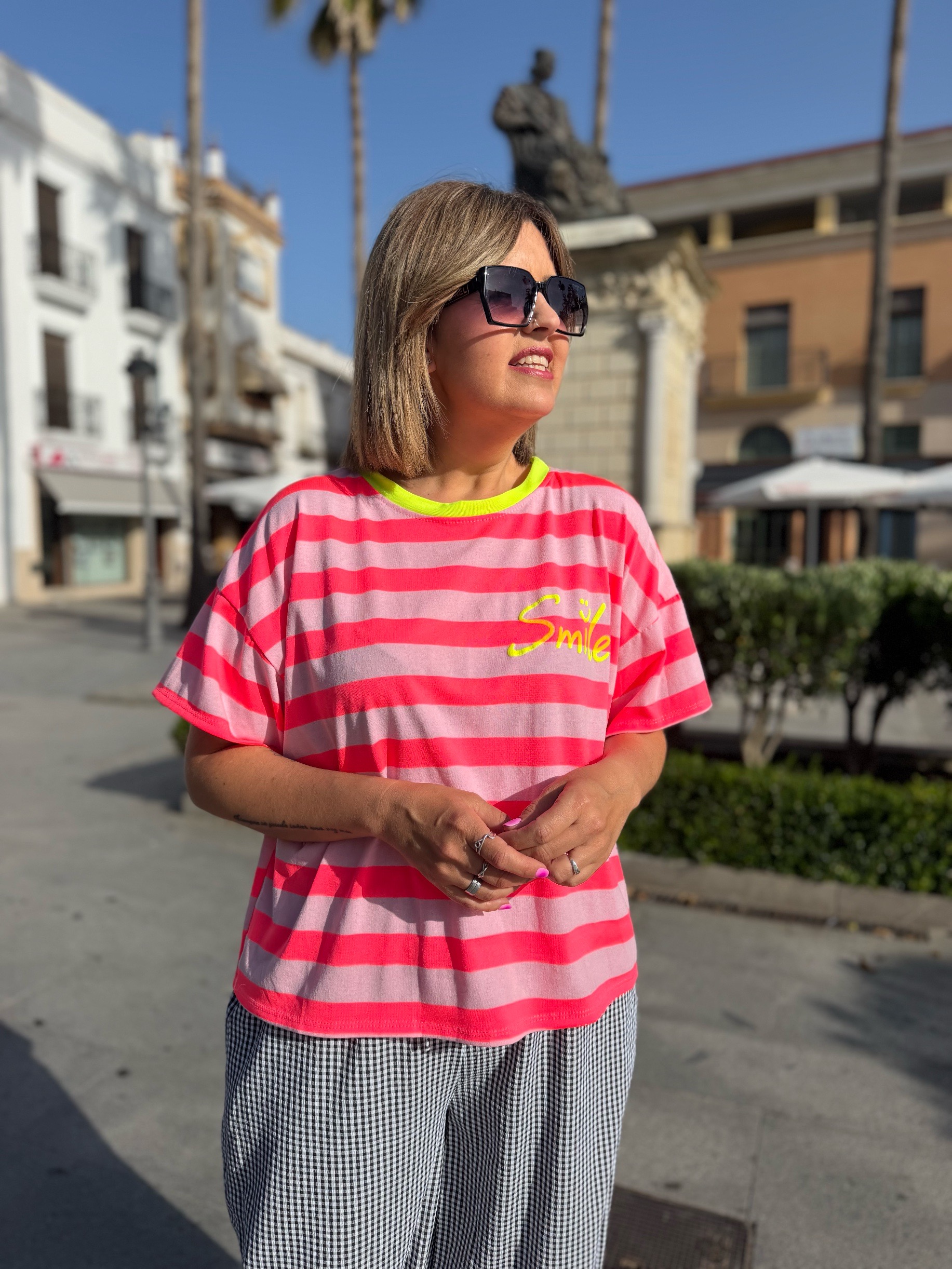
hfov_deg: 56.8
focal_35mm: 24
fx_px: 880
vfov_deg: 71.6
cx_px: 476
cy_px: 634
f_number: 1.78
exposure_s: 1/6711
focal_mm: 6.76
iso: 80
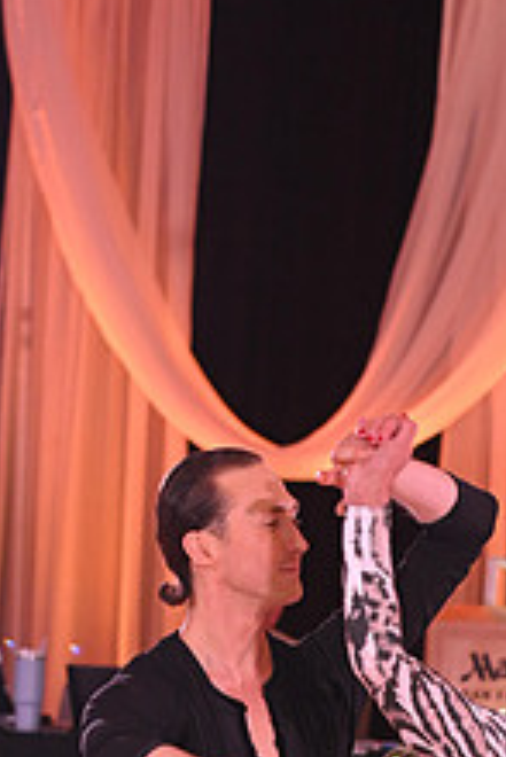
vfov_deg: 8.4
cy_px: 943
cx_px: 387
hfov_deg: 5.7
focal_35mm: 243
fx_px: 5115
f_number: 5
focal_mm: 92
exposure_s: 1/200
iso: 1600
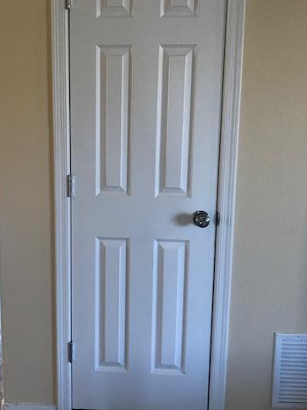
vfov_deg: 50.0
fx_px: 438
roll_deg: -1.3
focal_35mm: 37
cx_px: 110
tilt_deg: -8.7
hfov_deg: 38.4
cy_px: 182
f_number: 1.8
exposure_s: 1/15
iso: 50
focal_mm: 3.99
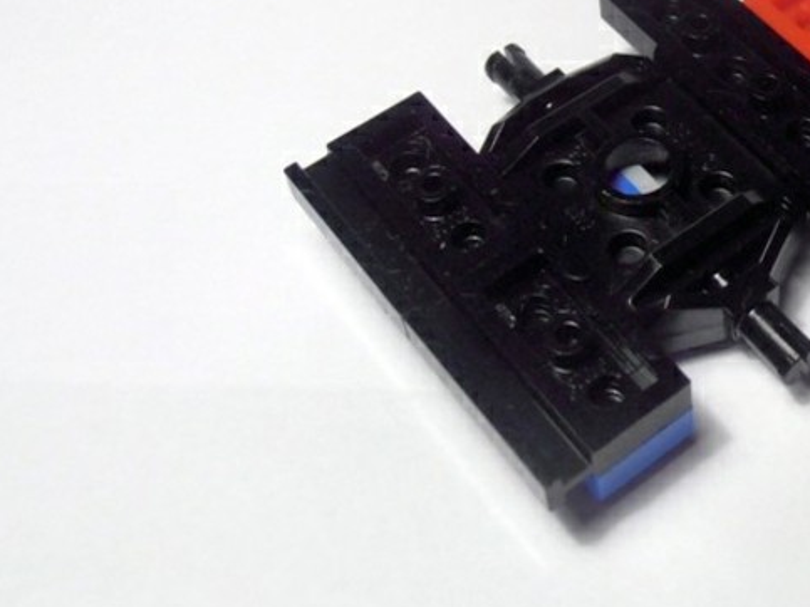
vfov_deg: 20.9
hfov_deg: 27.1
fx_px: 1614
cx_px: 750
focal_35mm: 69
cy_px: 83
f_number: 3.9
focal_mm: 6.61
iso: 80
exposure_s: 1/60
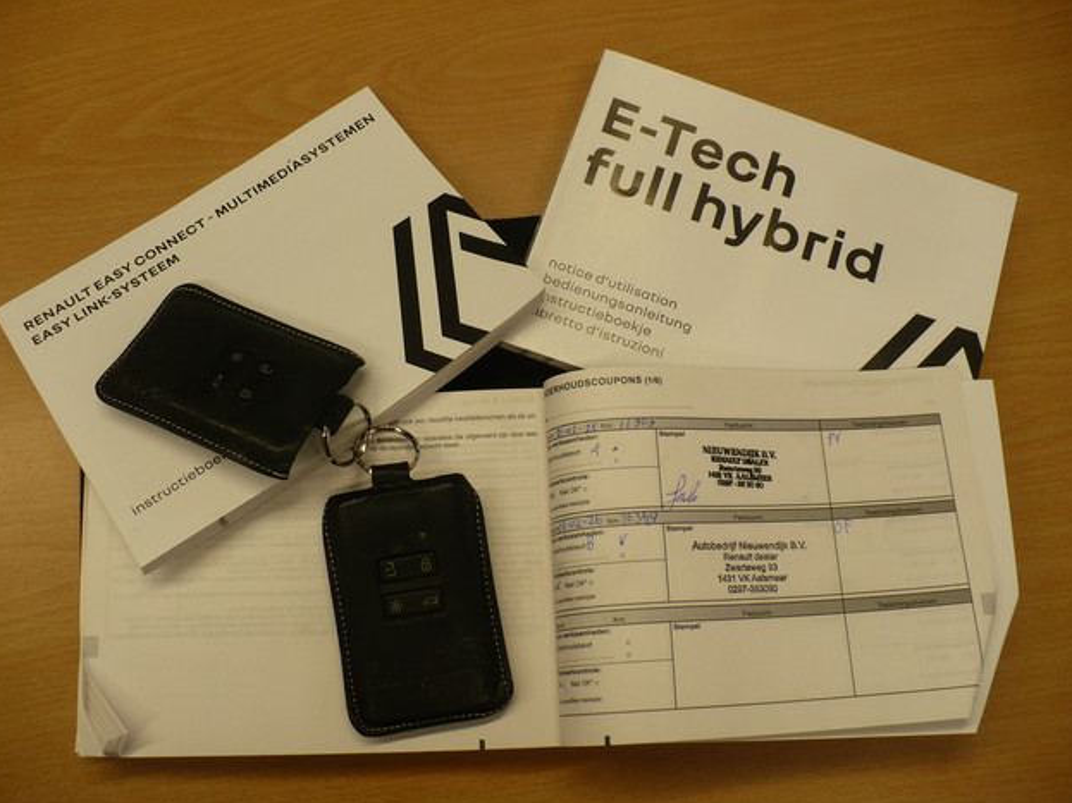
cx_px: 532
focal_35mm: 38
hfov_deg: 49.0
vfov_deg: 37.7
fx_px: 1177
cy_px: 397
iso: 100
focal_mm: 6.1
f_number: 2.8
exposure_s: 1/40
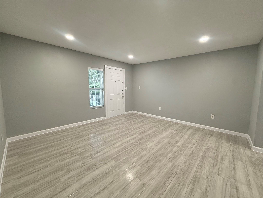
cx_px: 132
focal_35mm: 14
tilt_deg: -4.7
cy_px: 99
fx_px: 106
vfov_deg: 85.7
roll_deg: +1.0
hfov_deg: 102.1
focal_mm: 2.22
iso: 400
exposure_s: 1/120
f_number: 2.2
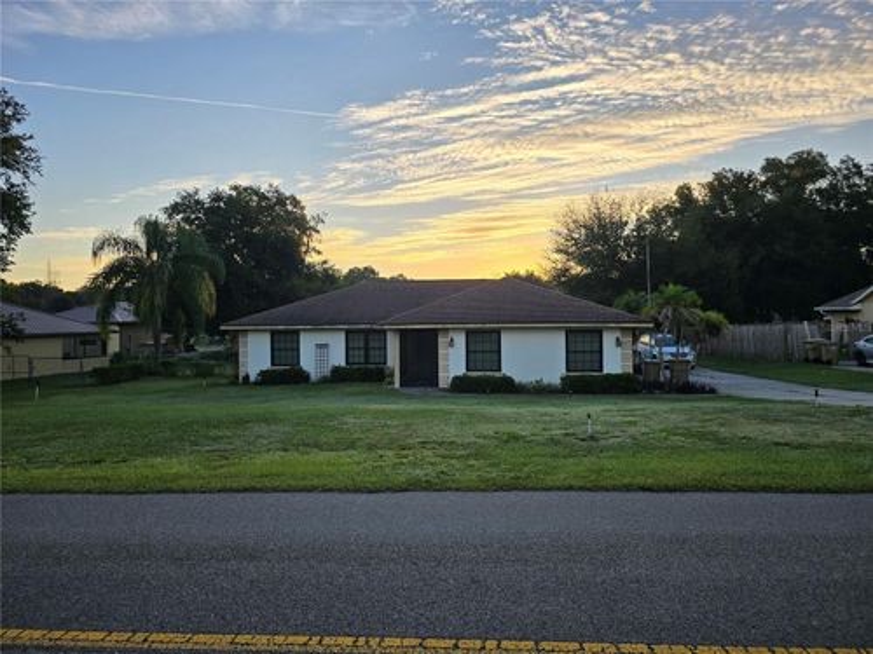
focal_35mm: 23
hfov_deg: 73.9
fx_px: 580
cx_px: 436
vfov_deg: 58.9
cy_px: 327
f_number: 1.7
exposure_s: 1/388
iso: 12
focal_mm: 6.3
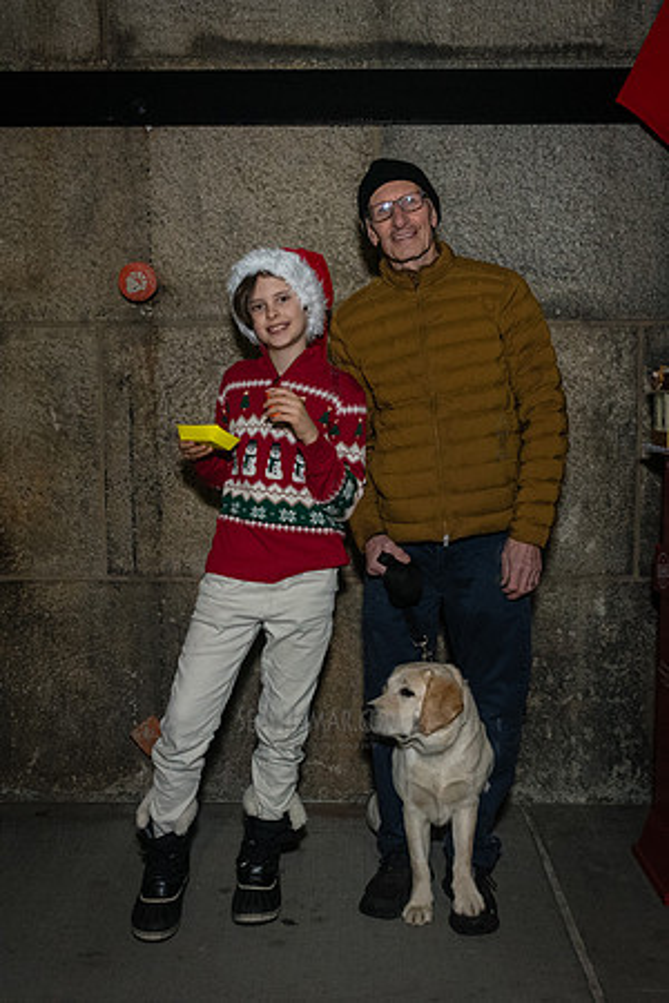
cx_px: 346
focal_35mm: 36
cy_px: 502
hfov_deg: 36.4
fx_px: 1017
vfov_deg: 52.5
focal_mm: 24
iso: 4000
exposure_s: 1/160
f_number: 4.5
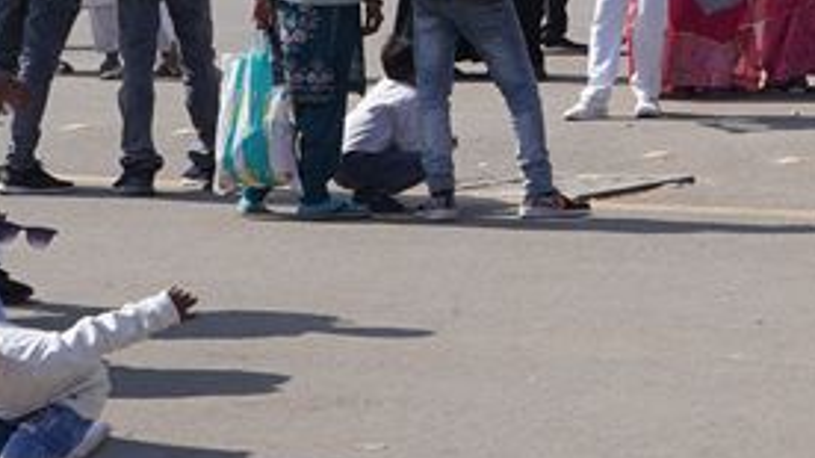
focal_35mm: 182
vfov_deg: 6.5
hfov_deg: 10.8
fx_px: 3932
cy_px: -349
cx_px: 1612
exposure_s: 1/100
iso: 100
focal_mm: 24
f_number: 14
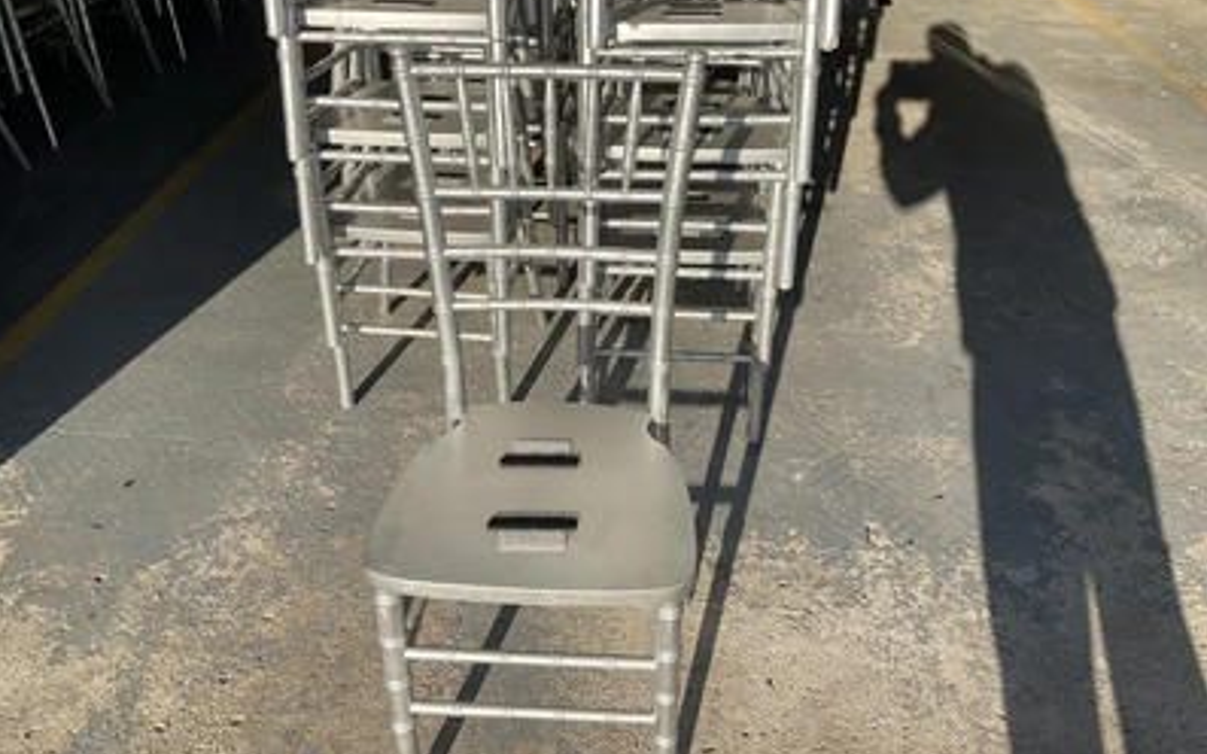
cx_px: 602
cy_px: 407
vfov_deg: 40.6
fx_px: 1020
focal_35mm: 31
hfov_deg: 61.2
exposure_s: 1/1534
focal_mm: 3
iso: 25
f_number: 1.8
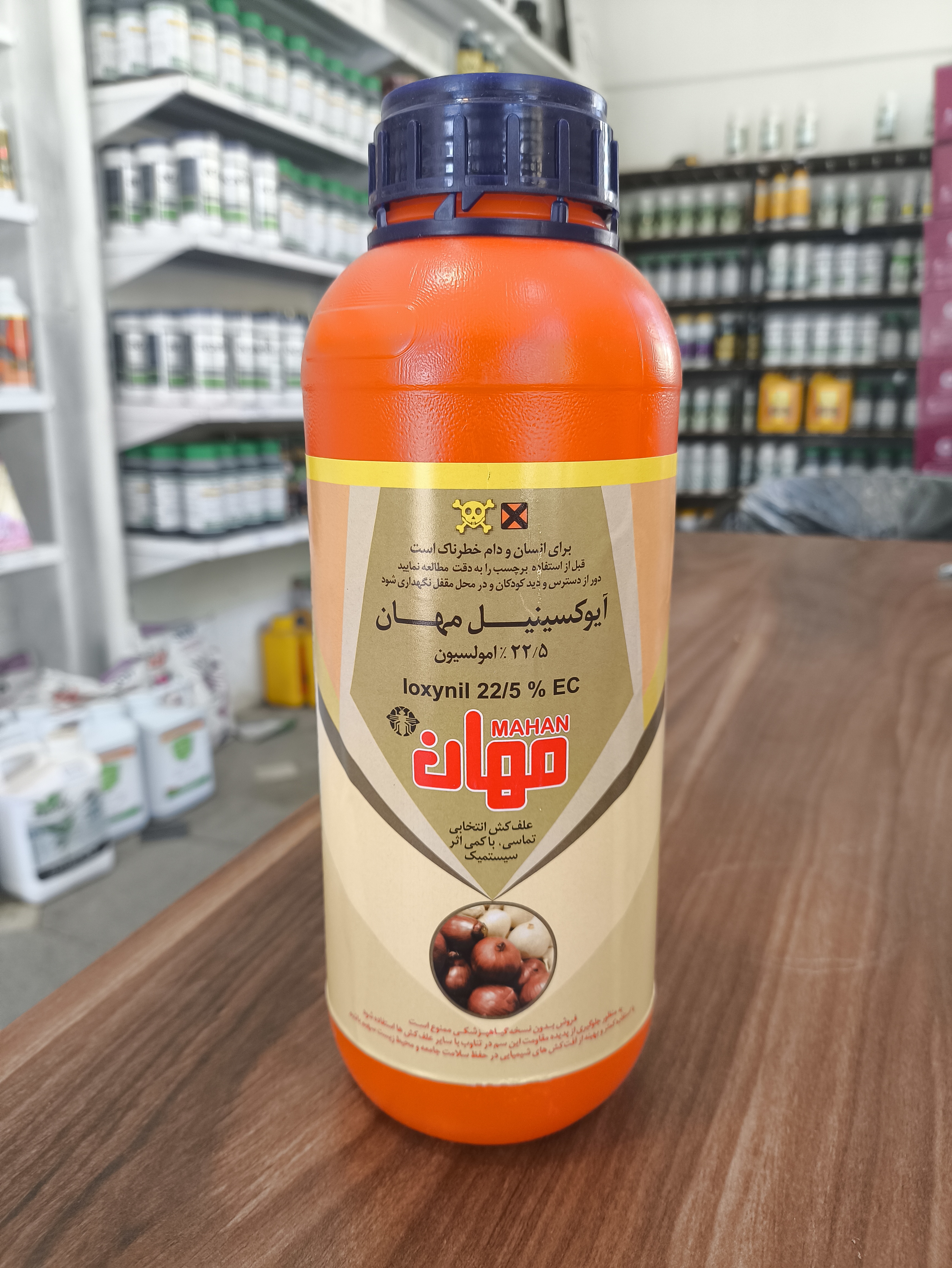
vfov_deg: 69.4
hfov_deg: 54.9
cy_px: 634
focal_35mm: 25
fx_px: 916
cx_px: 476
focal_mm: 4.71
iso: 160
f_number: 1.7
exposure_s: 1/50
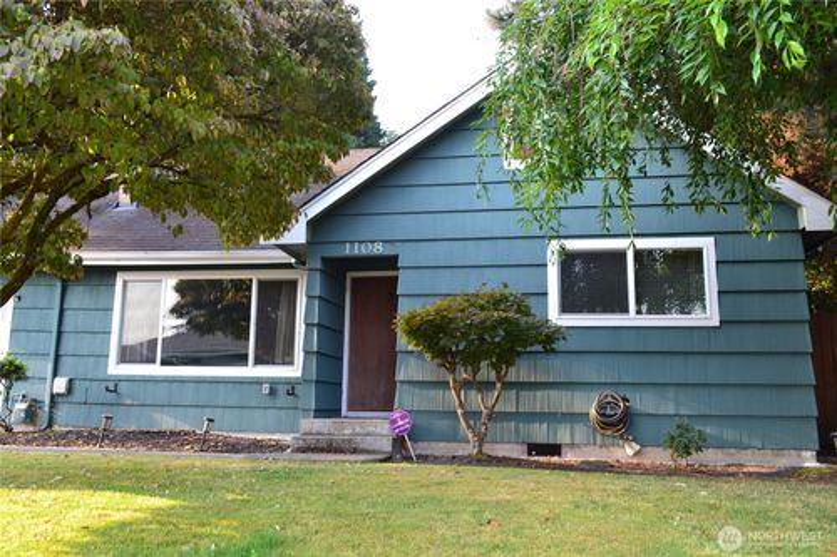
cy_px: 278
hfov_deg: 67.4
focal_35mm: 27
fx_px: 628
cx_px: 418
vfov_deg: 47.9
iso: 400
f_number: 8
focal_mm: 18
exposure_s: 1/50
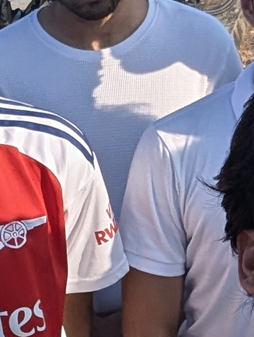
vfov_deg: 21.1
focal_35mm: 93
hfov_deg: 15.4
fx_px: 908
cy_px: 150
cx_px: 298
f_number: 2.2
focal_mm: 1.95
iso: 43
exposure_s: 1/1042
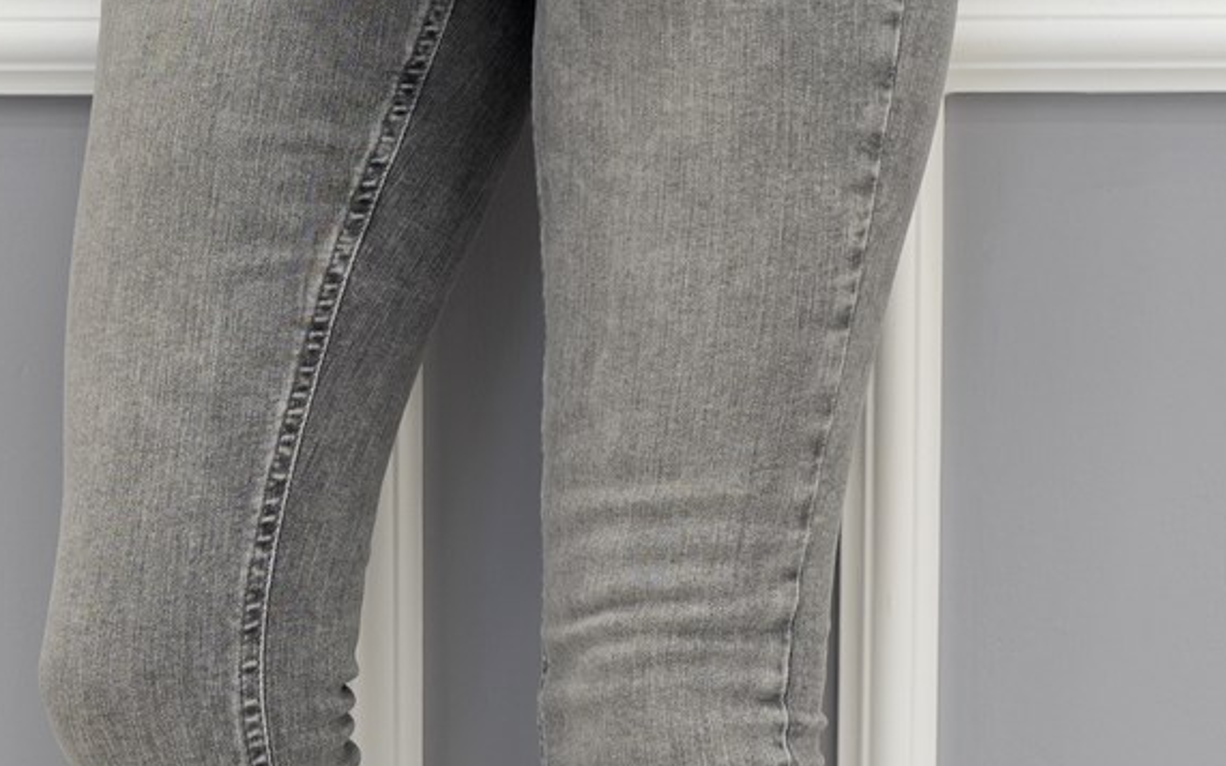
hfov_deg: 16.3
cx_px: 477
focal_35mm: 128
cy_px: 828
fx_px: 4277
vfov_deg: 10.1
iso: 500
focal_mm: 52
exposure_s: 1/80
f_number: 4.5
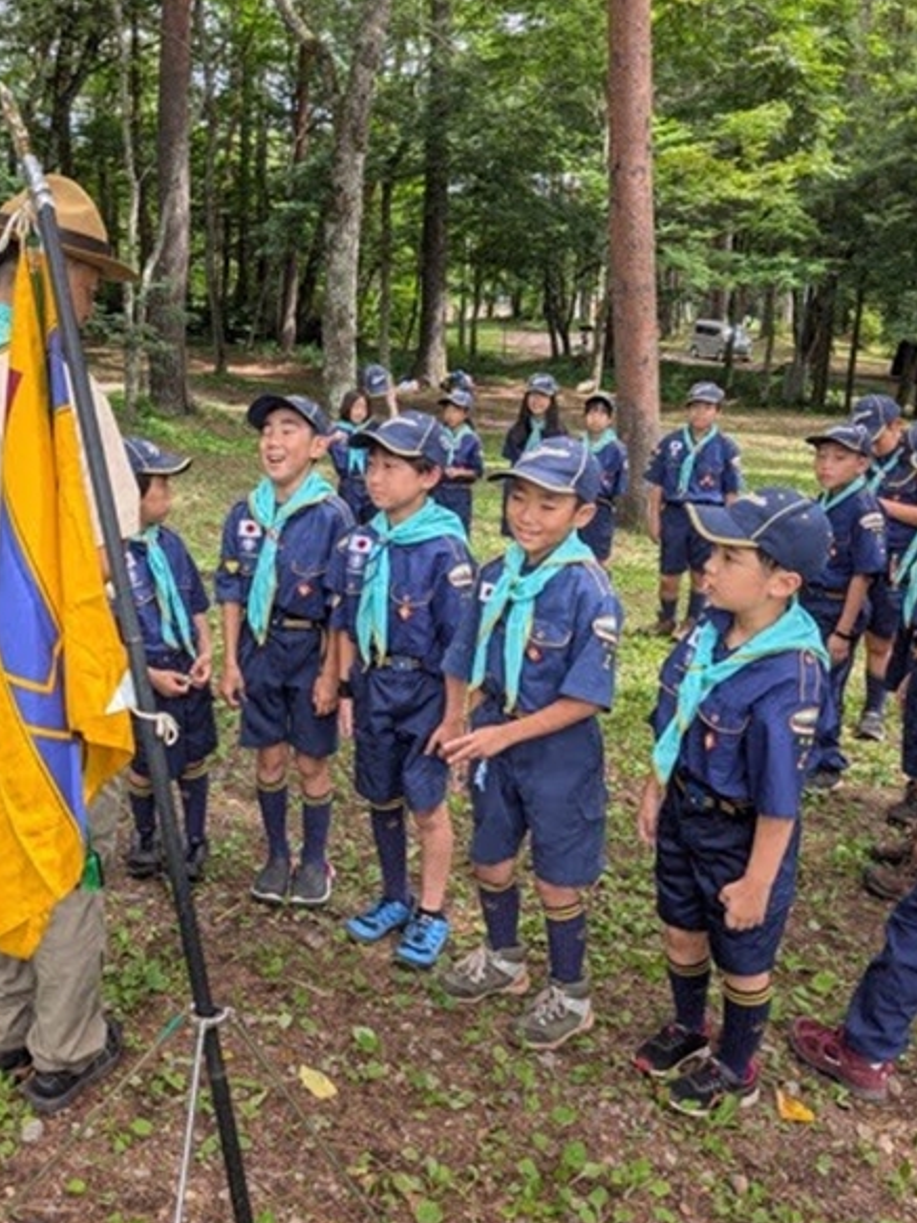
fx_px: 1166
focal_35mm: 33
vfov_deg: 55.4
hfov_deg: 41.8
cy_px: 623
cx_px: 246
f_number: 1.68
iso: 23
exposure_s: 1/1484
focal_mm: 6.9
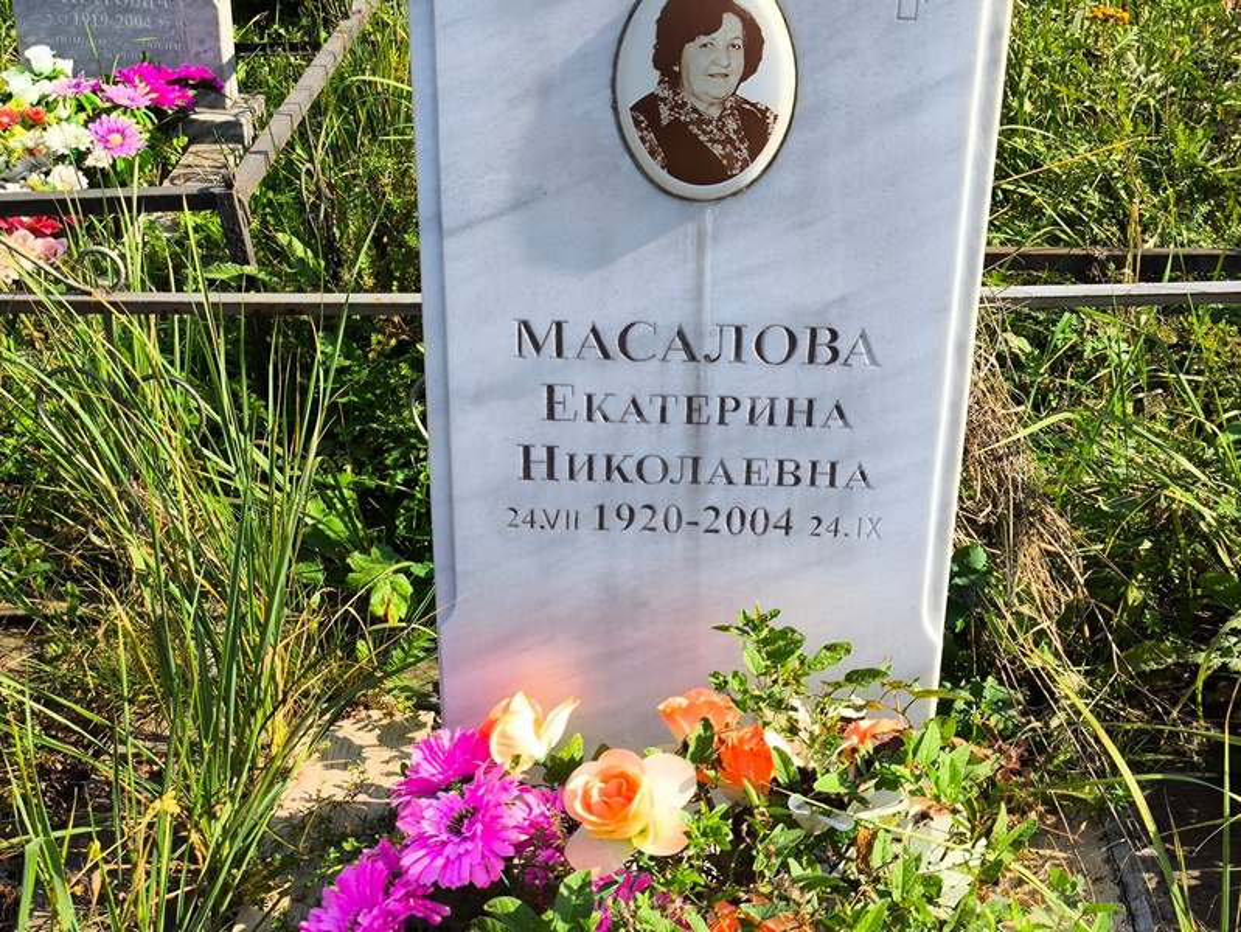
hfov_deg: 38.2
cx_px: 620
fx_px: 1793
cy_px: 466
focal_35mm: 50
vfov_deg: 29.1
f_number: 1.7
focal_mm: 4.71
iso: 50
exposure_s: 1/983
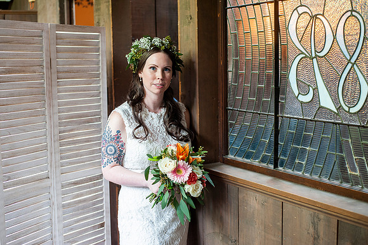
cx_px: 177
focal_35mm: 52
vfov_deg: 26.0
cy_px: 118
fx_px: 530
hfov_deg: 38.3
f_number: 2.8
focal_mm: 50
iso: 1000
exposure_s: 1/100
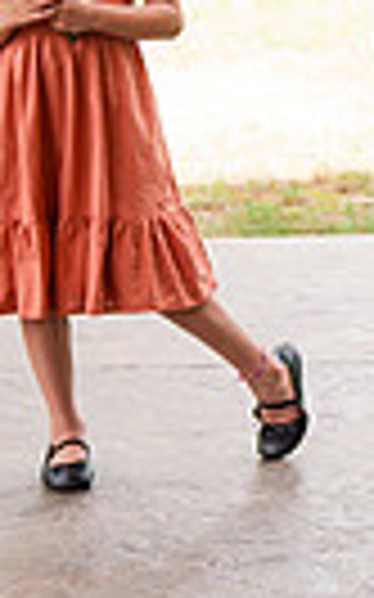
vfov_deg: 9.6
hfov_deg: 5.7
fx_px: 3559
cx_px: 1002
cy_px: 15
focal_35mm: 218
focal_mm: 43
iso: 160
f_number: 2.8
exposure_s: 1/100
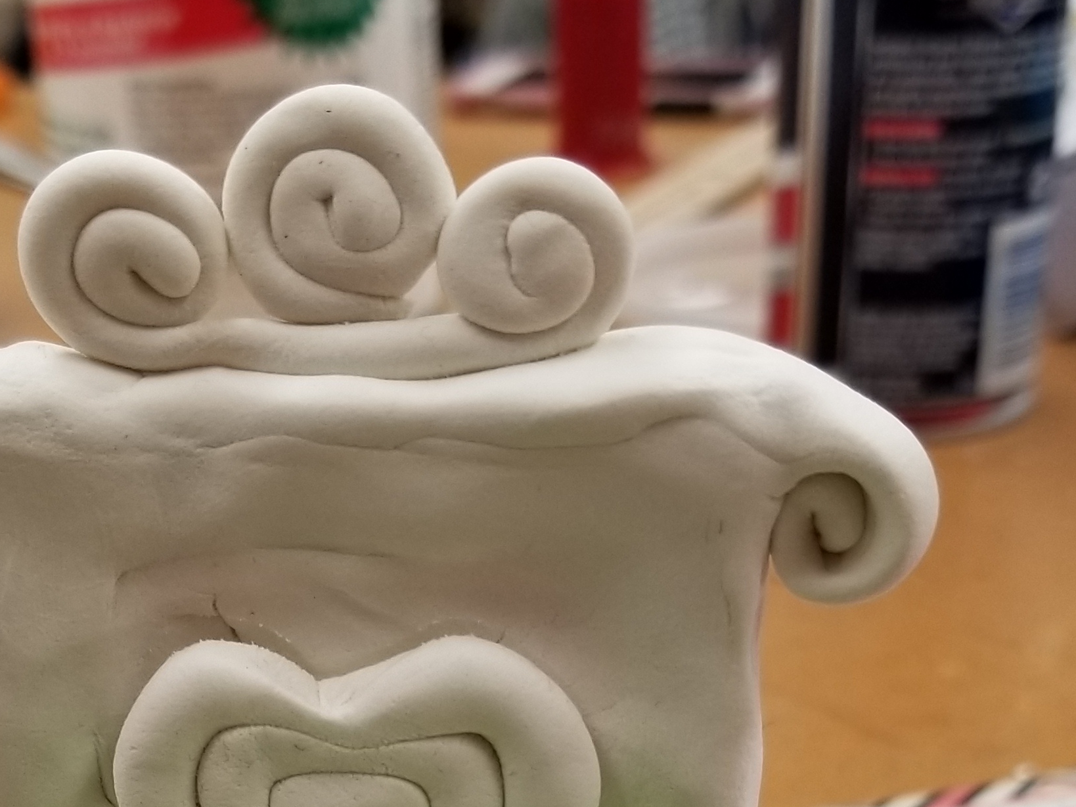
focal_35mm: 64
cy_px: 922
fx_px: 1990
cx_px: 385
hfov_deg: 30.1
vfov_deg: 21.6
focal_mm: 4.25
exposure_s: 1/120
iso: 80
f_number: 1.7
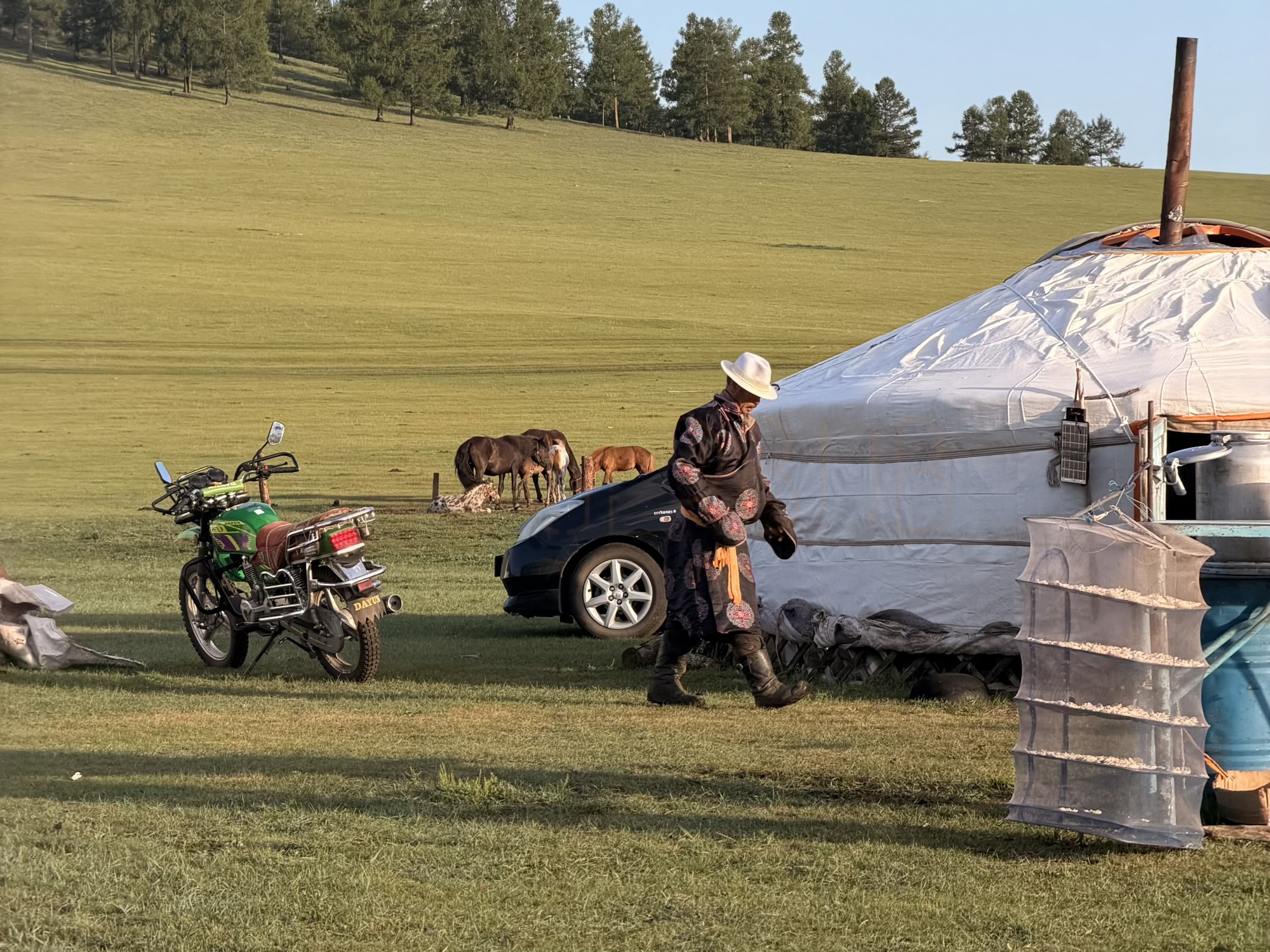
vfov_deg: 14.8
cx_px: 635
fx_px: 3669
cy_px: 476
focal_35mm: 100
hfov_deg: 19.6
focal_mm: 16.89
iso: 50
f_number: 2.8
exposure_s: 1/564
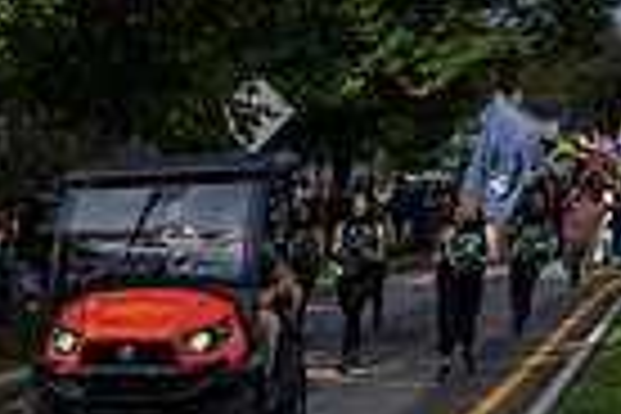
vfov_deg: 12.9
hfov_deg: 17.2
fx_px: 1742
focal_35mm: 101
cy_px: 610
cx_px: -441
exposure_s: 1/1600
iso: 125
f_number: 4
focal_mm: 24
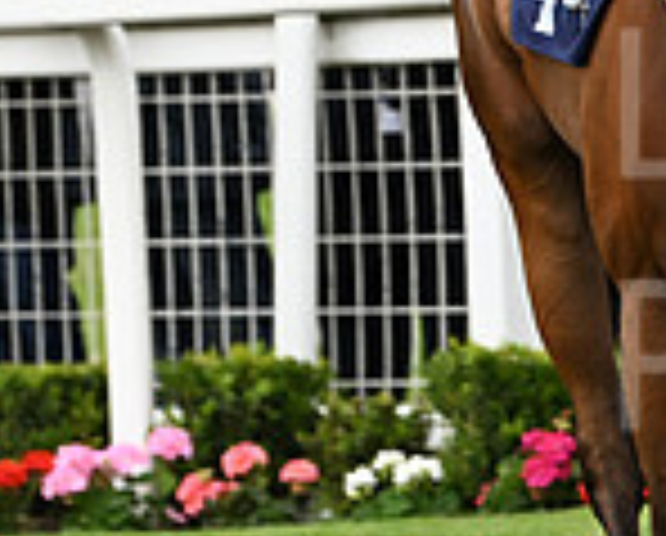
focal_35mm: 587
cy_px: 146
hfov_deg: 3.3
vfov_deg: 2.6
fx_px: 11593
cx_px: 1202
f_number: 4.5
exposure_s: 1/1600
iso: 1250
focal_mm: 160
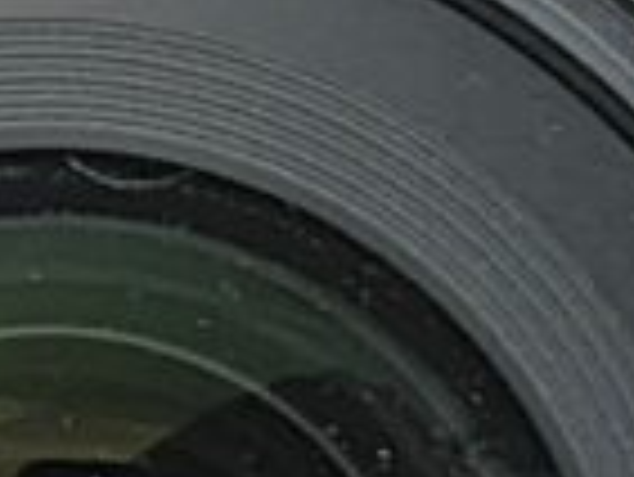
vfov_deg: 15.5
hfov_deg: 21.9
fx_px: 1595
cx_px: 54
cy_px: 745
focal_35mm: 87
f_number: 2
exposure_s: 1/100
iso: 130
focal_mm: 1.83
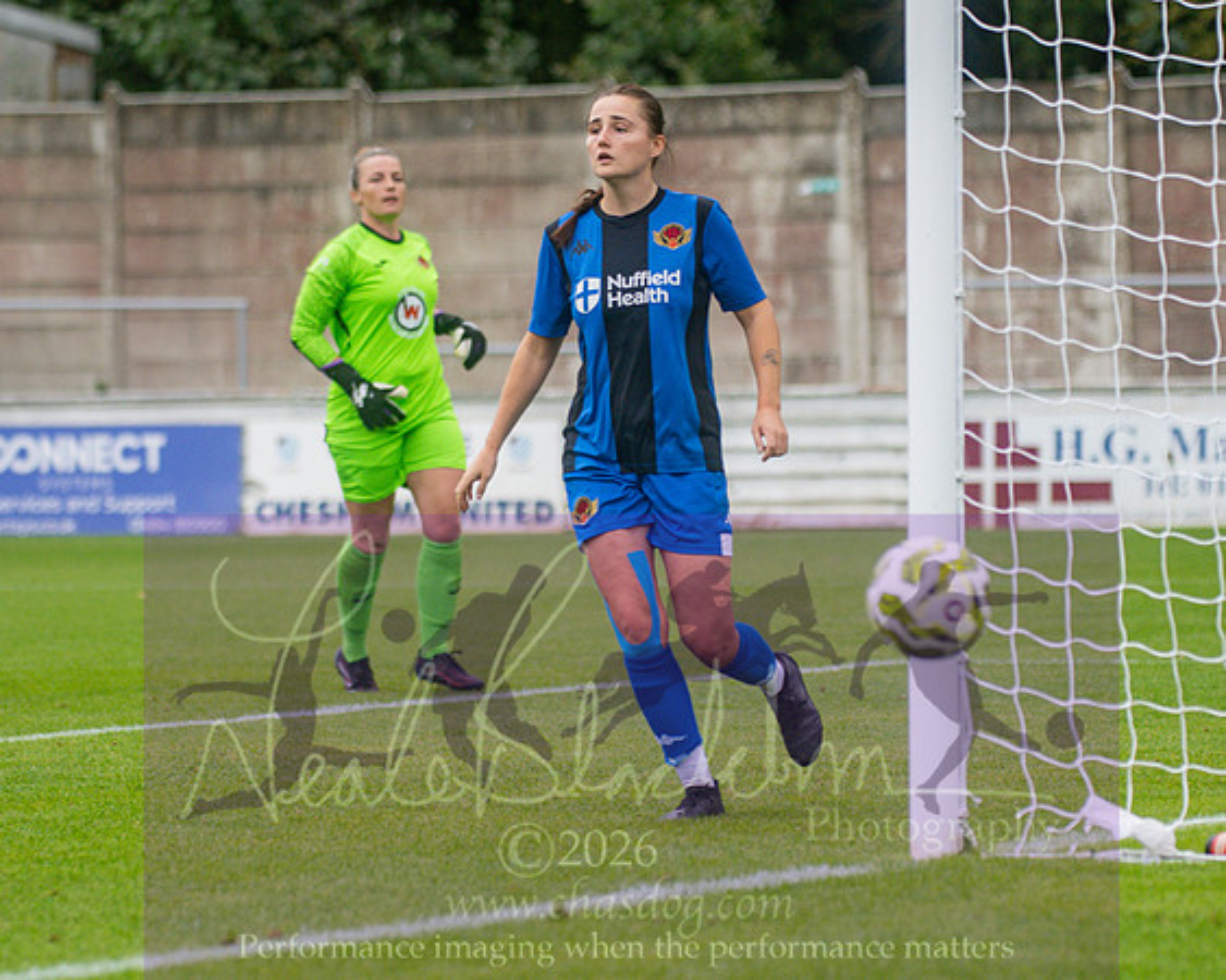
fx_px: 10100
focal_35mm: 278
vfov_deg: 5.6
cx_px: 551
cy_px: 503
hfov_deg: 6.9
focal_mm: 145
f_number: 4
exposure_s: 1/1250
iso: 320
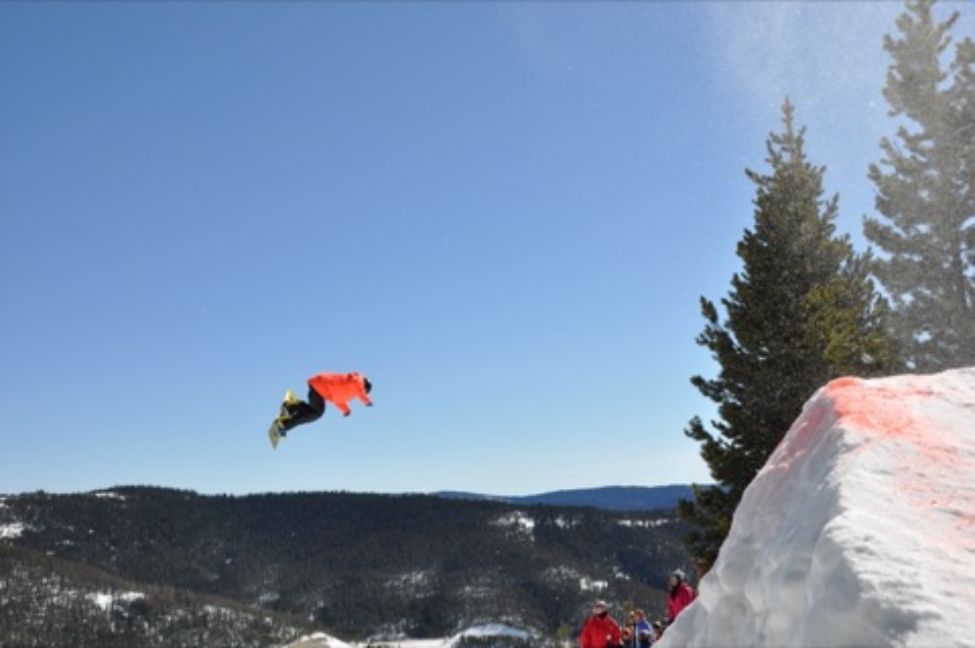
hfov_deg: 51.3
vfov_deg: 35.4
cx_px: 488
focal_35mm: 38
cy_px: 324
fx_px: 1015
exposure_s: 1/500
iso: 200
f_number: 11
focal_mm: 25
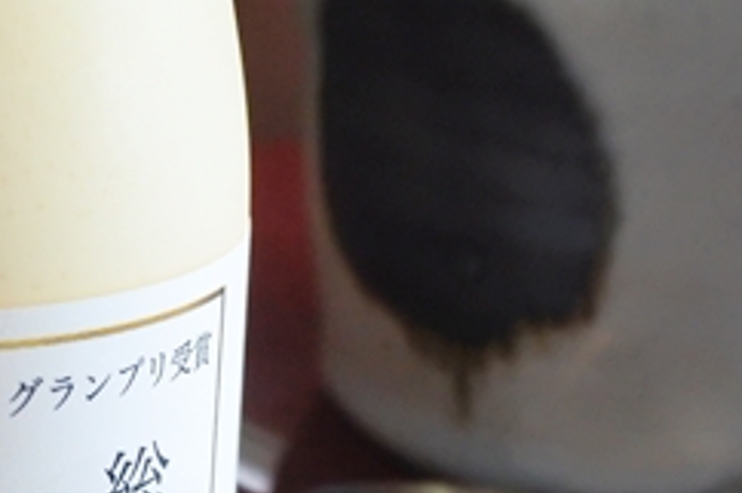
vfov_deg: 14.1
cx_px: 89
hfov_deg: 20.7
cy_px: 346
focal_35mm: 97
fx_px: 1998
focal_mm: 10.9
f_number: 3.5
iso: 1250
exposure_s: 1/125
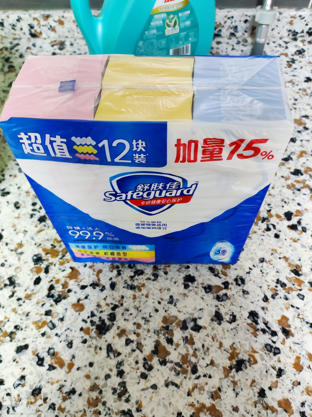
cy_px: 215
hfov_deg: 53.1
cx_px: 158
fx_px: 312
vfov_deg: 67.3
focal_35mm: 26
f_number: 1.79
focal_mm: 4.74
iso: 1115
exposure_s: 1/33
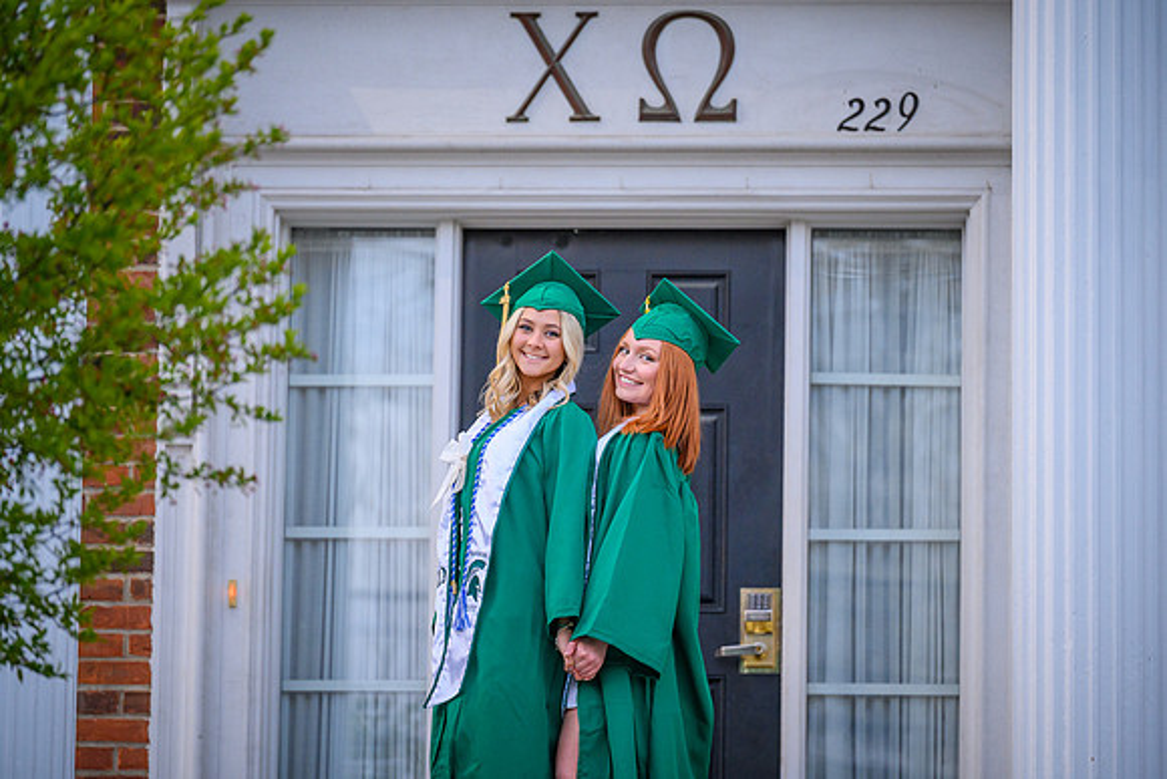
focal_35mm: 207
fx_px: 6701
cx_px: 600
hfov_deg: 10.0
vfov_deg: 6.7
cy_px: 383
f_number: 2.8
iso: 1100
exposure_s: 1/320
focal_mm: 200
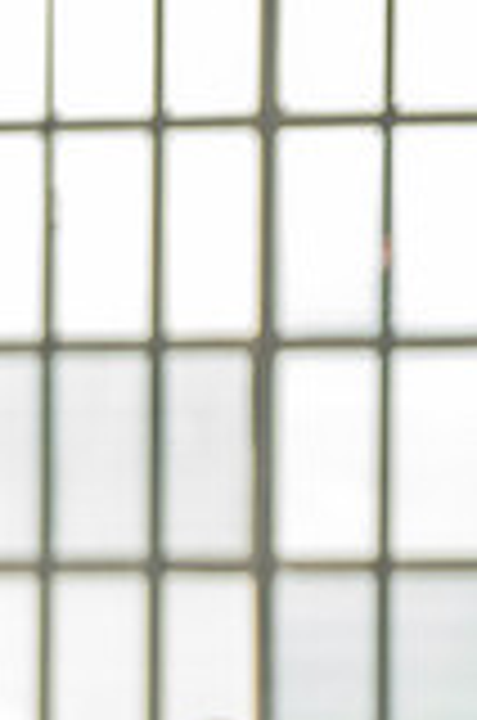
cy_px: 847
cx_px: -790
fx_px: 5309
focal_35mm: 266
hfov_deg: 5.0
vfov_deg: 7.7
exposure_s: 1/250
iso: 400
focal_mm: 70
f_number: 2.8
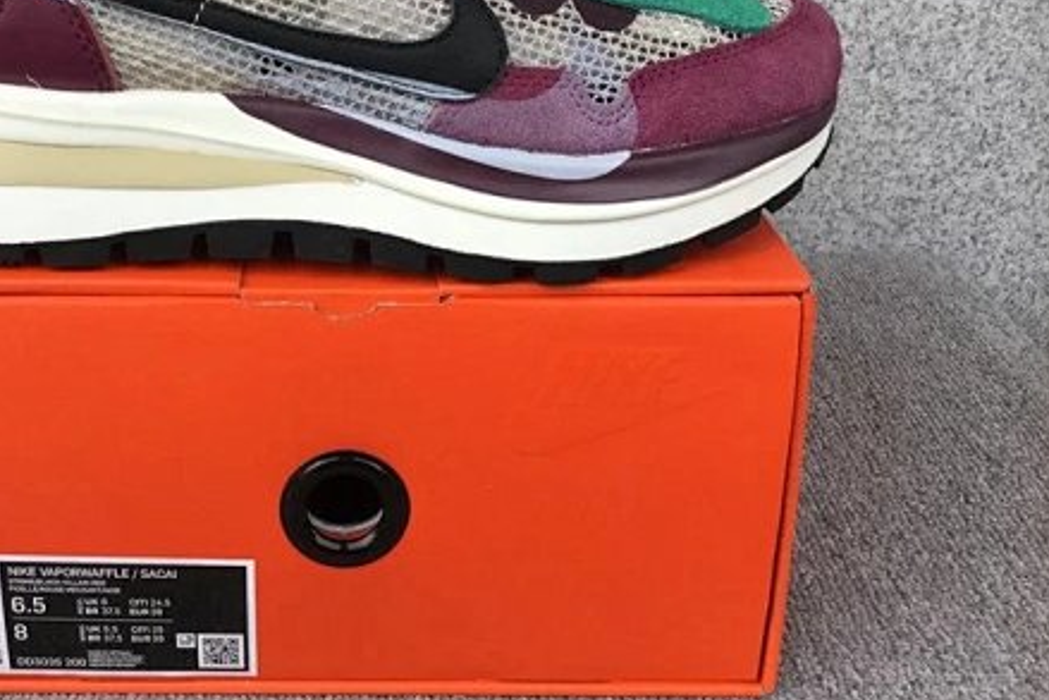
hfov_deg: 41.3
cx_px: 339
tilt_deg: -18.4
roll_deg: +0.8
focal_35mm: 47
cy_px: 158
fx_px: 1370
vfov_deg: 28.2
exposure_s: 1/120
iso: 32
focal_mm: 3.3
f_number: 2.4
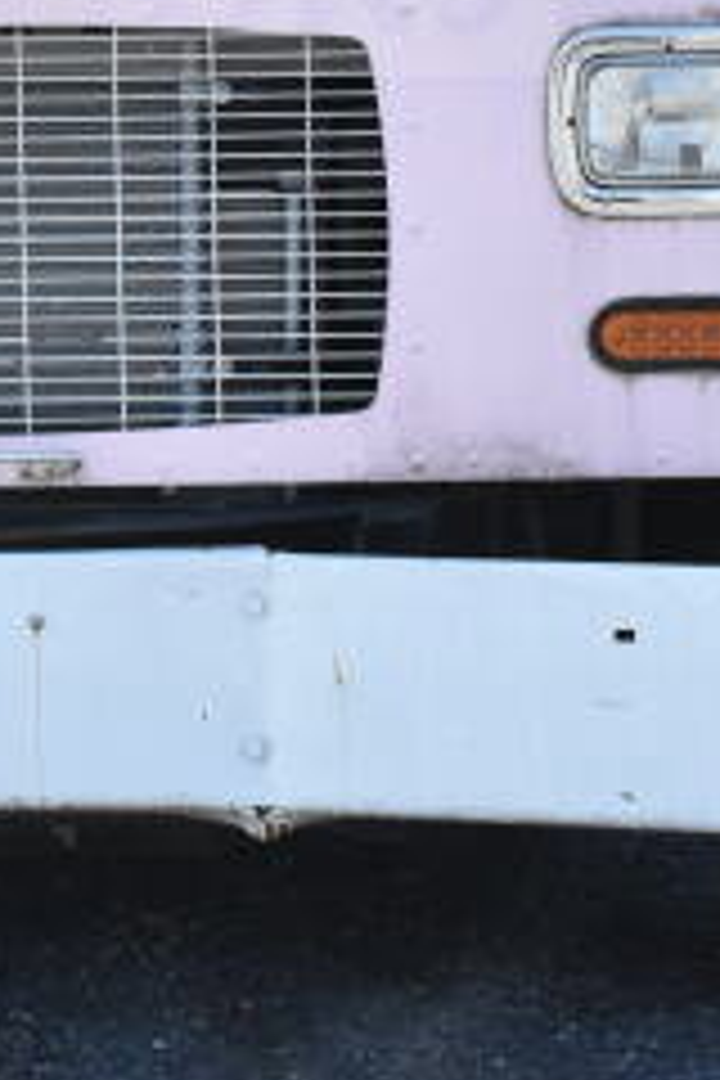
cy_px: -284
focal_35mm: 177
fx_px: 5307
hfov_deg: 7.7
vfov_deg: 11.4
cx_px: 50
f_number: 4.2
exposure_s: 1/4000
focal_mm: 31
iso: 1800
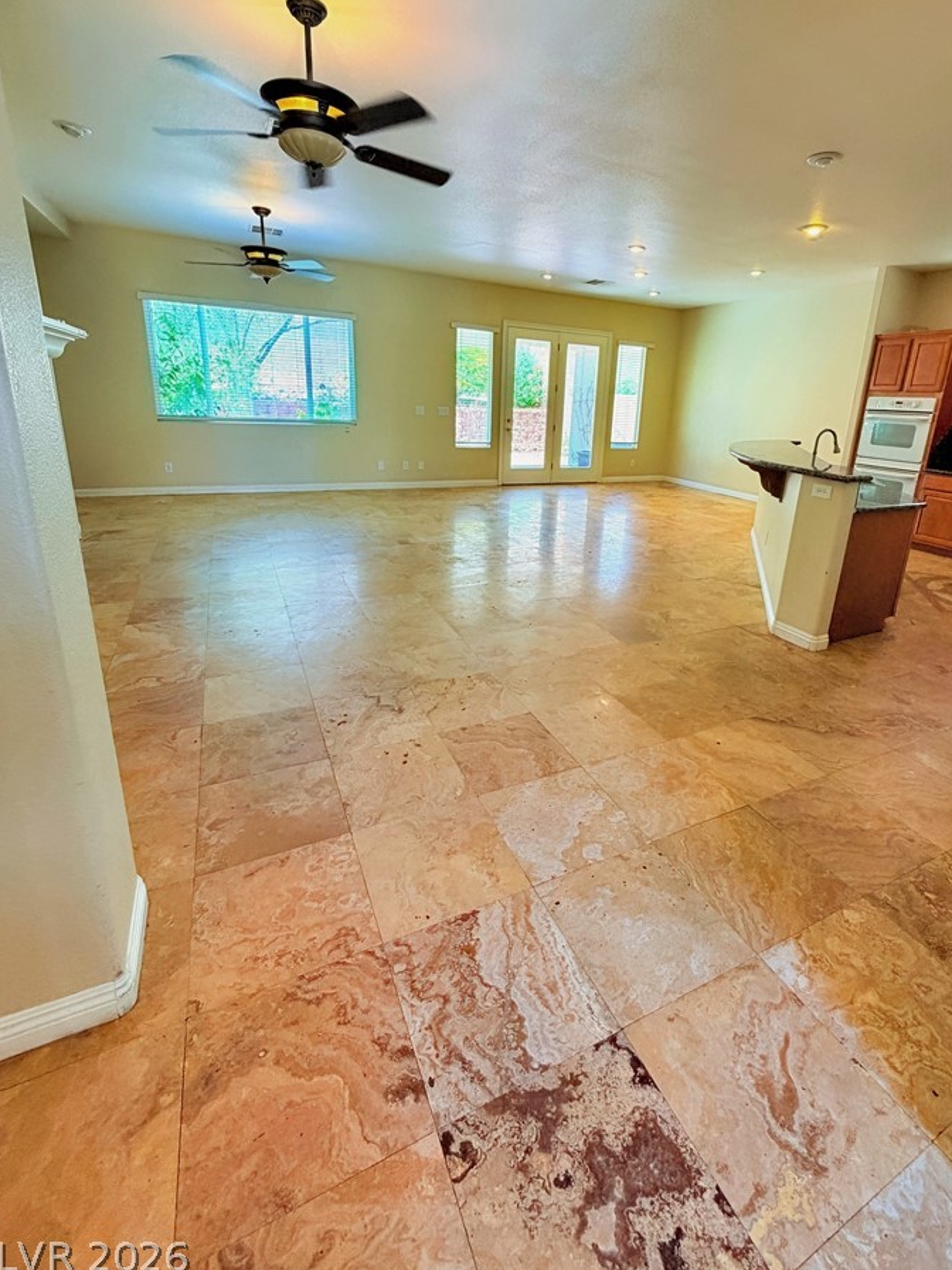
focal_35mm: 16
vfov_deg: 94.1
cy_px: 564
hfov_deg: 77.8
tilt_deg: -12.6
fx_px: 587
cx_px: 528
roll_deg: -0.5
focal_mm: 2.22
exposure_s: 1/120
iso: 160
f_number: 2.2
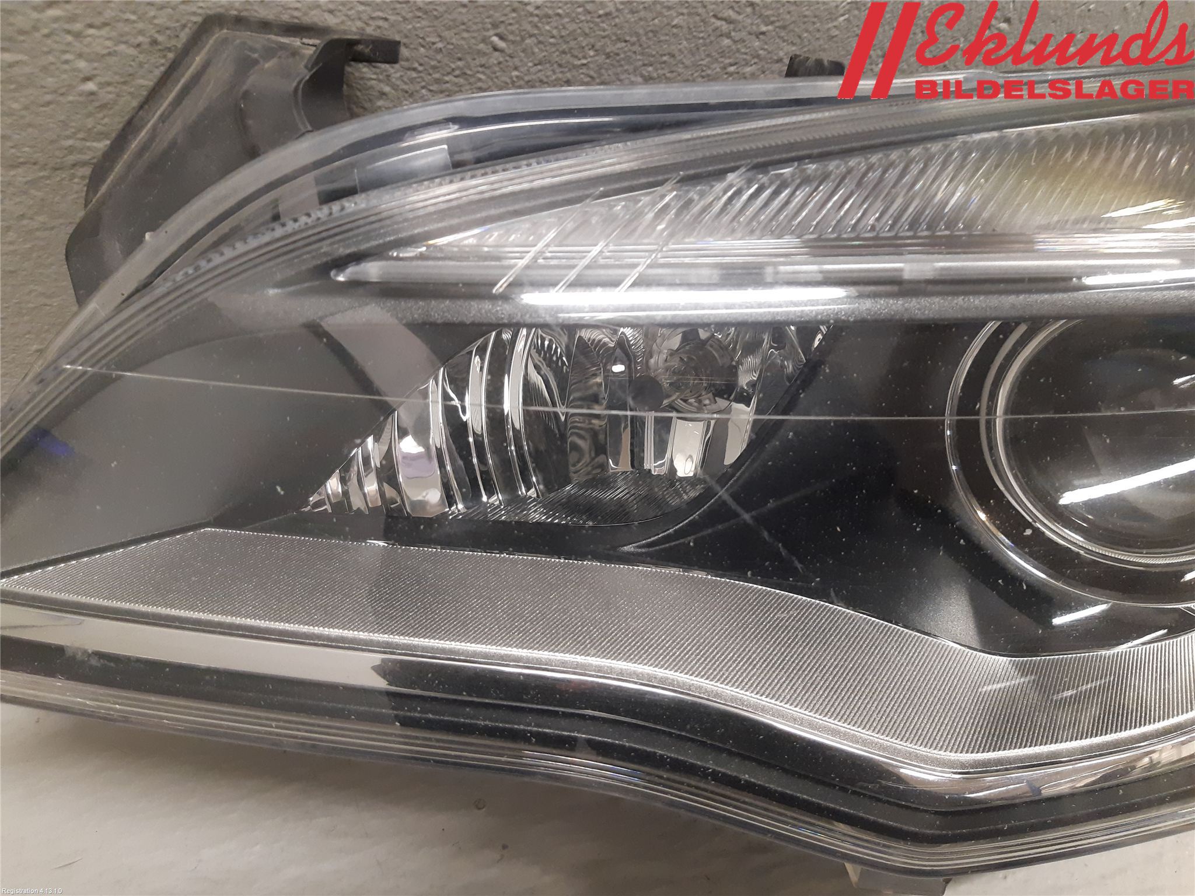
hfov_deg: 67.3
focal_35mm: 26
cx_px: 598
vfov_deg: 53.1
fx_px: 898
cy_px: 448
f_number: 1.7
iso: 200
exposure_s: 1/50
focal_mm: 3.93
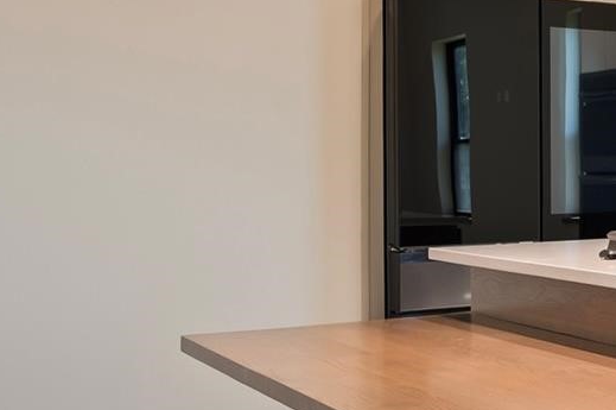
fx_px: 1214
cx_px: 1201
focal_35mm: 71
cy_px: 160
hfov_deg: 19.0
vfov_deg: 19.1
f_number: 6.3
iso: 100
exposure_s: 1/5
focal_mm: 18
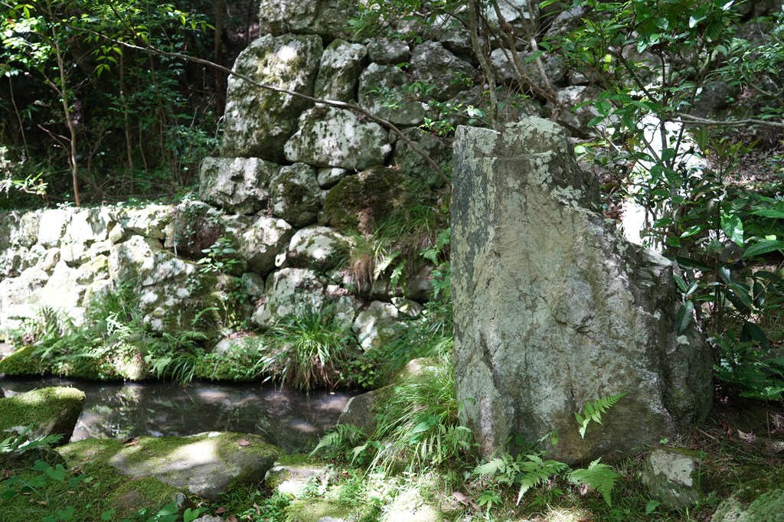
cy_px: 261
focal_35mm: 29
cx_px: 392
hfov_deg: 63.7
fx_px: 631
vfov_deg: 44.9
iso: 400
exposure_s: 1/160
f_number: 4
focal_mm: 29
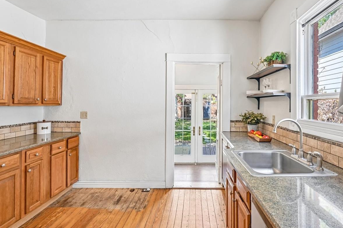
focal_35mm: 19
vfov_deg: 64.3
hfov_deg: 86.6
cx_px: 191
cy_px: 100
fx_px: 181
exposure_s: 1/15
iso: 320
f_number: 11
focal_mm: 14
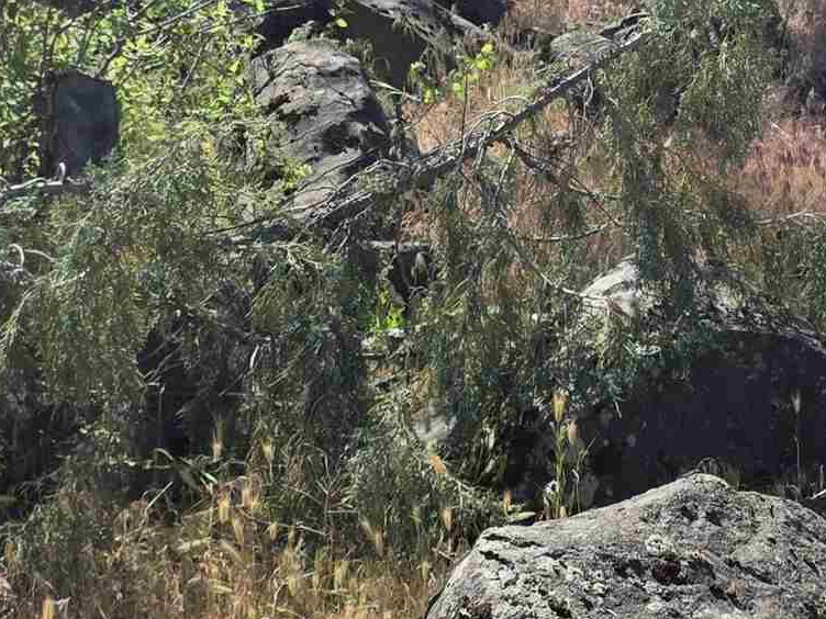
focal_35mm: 94
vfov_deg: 15.7
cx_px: 938
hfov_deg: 19.8
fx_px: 2243
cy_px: 210
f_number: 1.7
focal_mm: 6.25
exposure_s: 1/3972
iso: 80
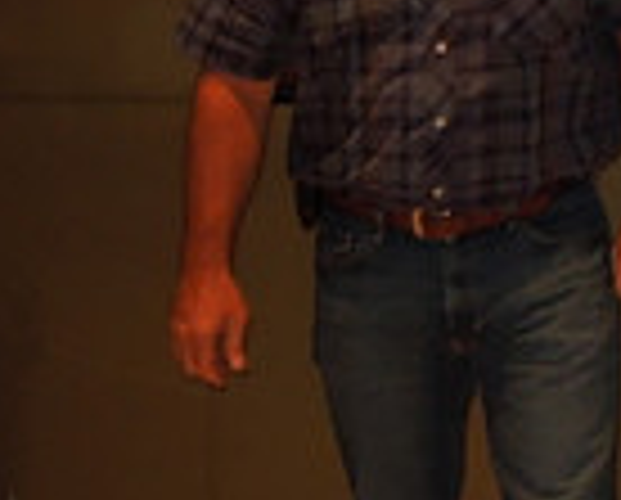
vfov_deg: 8.6
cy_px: -318
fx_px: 3242
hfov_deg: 10.2
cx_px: 1215
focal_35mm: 176
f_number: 3.9
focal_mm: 7.8
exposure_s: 1/30
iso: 450
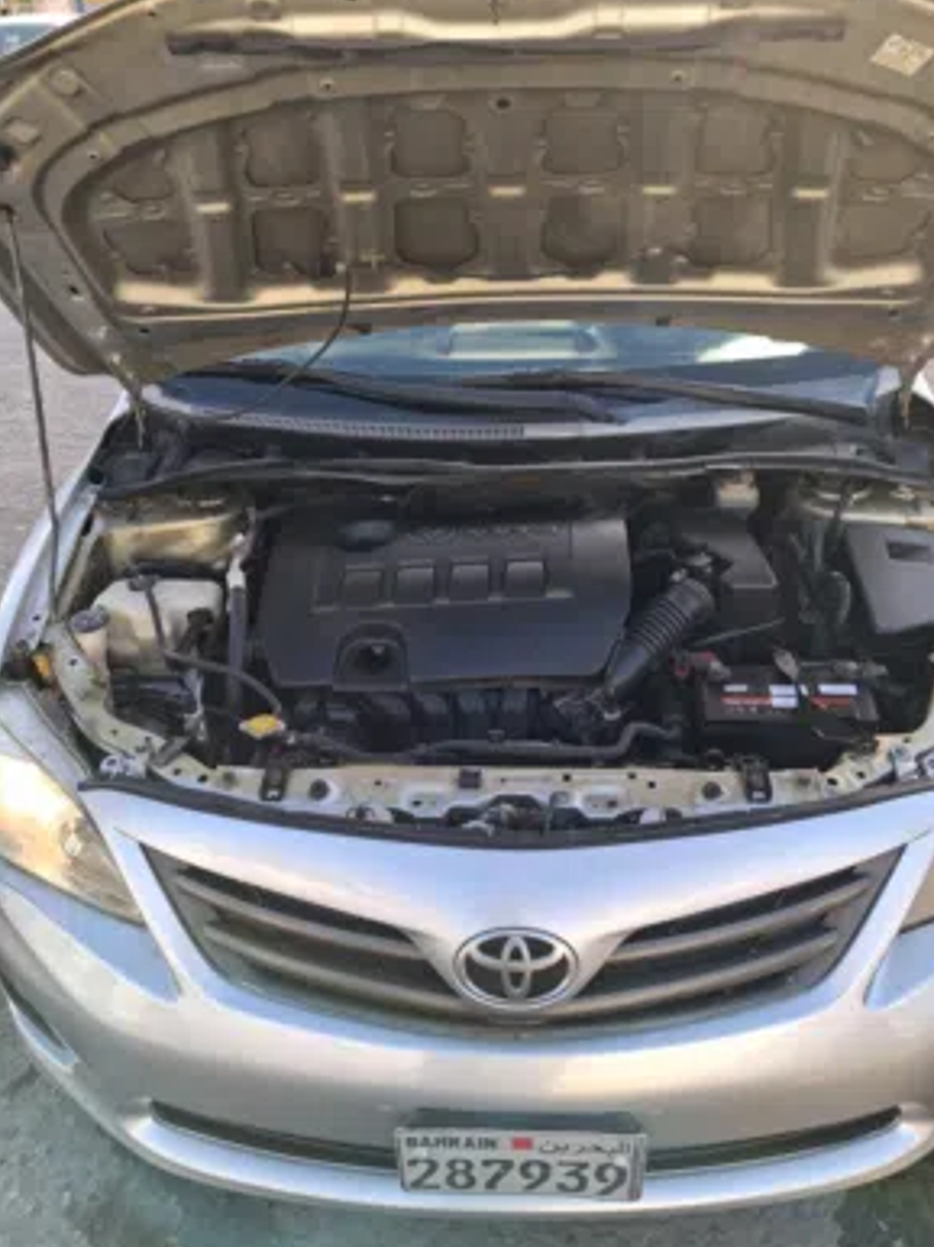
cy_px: 624
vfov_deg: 63.5
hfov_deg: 49.7
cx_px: 482
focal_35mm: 28
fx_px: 1008
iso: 25
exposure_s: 1/100
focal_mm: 4
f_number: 1.8
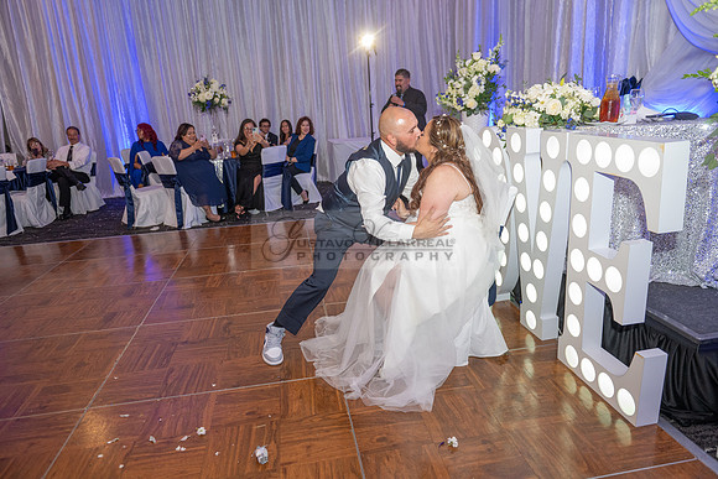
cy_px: 240
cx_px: 359
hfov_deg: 73.7
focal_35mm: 24
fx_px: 479
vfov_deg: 53.2
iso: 1600
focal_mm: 24
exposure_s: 1/200
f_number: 3.5
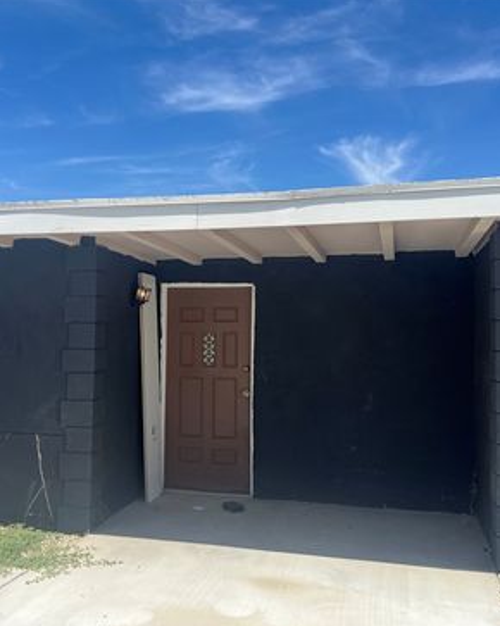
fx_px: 648
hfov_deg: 42.1
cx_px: 224
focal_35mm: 35
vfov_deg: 51.6
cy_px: 315
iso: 50
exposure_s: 1/3356
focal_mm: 5.7
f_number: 1.5
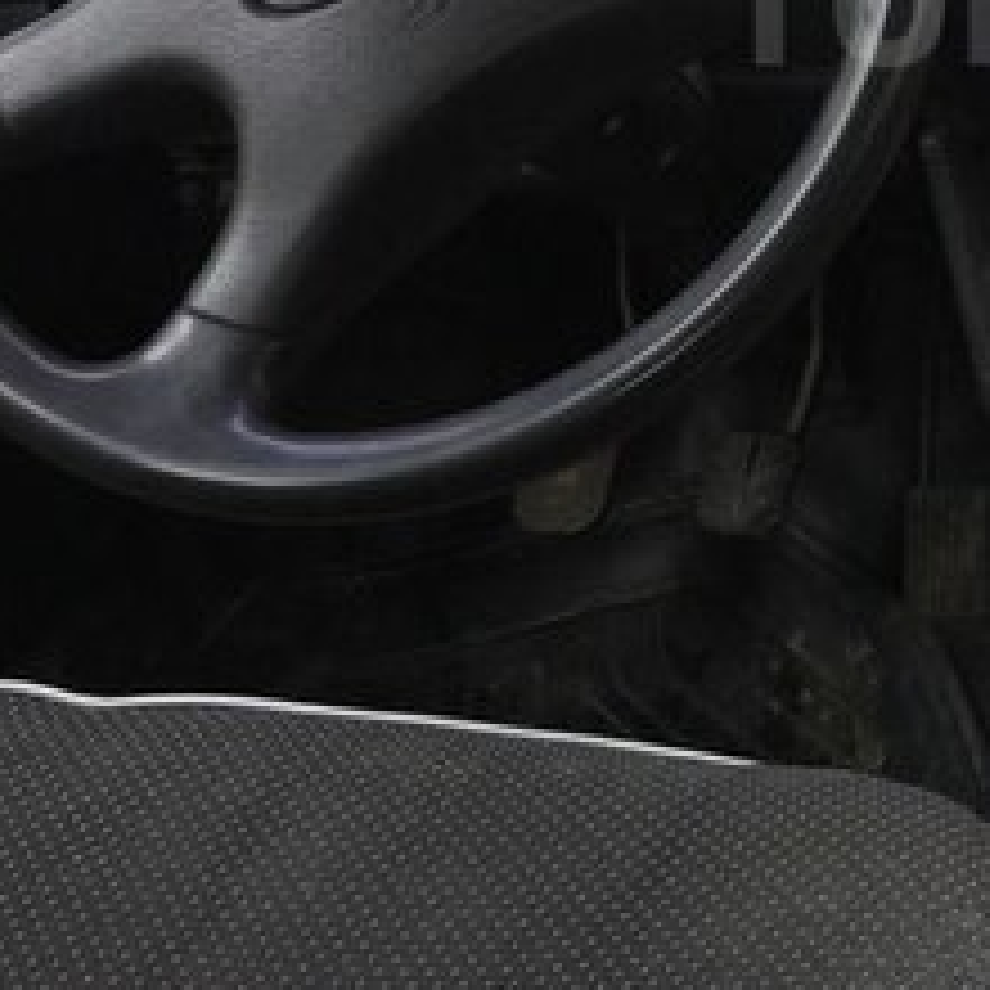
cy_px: -2
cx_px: 1179
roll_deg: +3.0
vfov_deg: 21.7
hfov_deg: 21.0
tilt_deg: -16.5
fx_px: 2491
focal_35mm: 77
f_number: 2.2
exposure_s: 1/100
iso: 32
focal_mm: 4.15
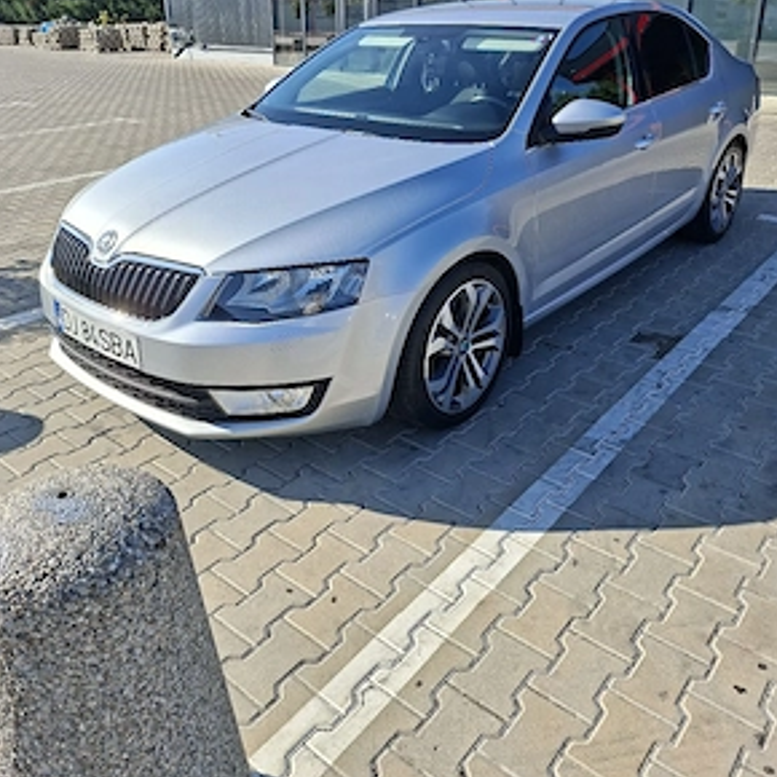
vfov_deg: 56.3
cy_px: 273
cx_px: 391
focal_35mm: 28
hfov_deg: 57.3
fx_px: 711
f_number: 1.8
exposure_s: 1/2000
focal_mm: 5.54
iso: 50
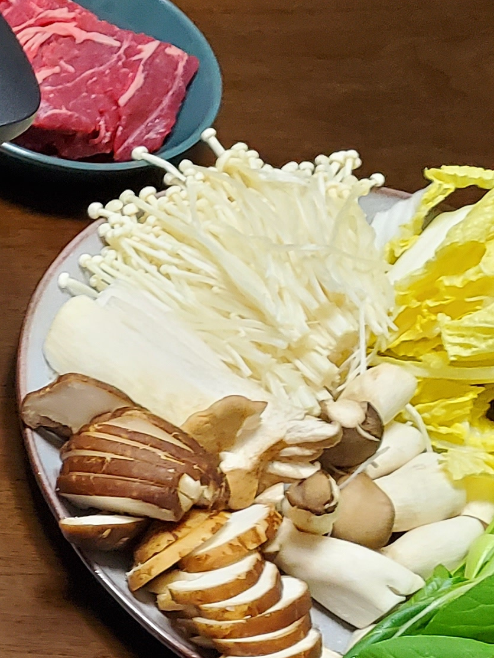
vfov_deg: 20.3
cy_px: 649
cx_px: -458
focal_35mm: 94
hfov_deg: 13.7
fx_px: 1789
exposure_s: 1/59
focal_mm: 4.25
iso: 250
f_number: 1.8
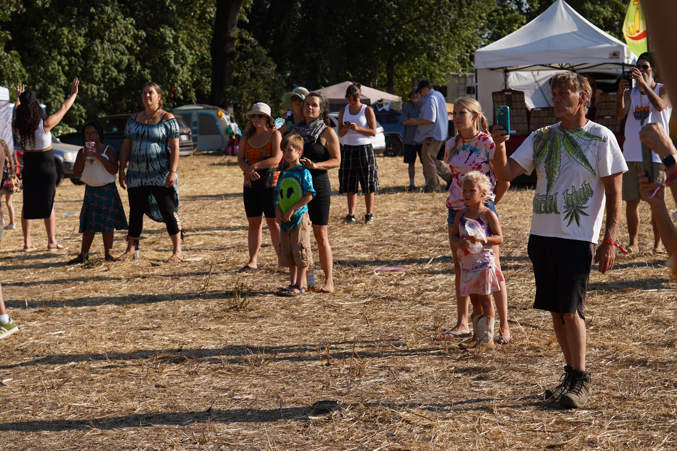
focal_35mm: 98
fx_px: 1843
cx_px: 283
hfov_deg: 20.8
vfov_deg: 14.0
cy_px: 179
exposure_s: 1/400
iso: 100
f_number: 6.3
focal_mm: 75
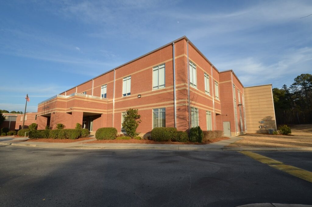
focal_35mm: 15
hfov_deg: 100.5
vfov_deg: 77.1
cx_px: 156
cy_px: 104
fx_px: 130
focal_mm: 10
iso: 180
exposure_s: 1/250
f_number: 8
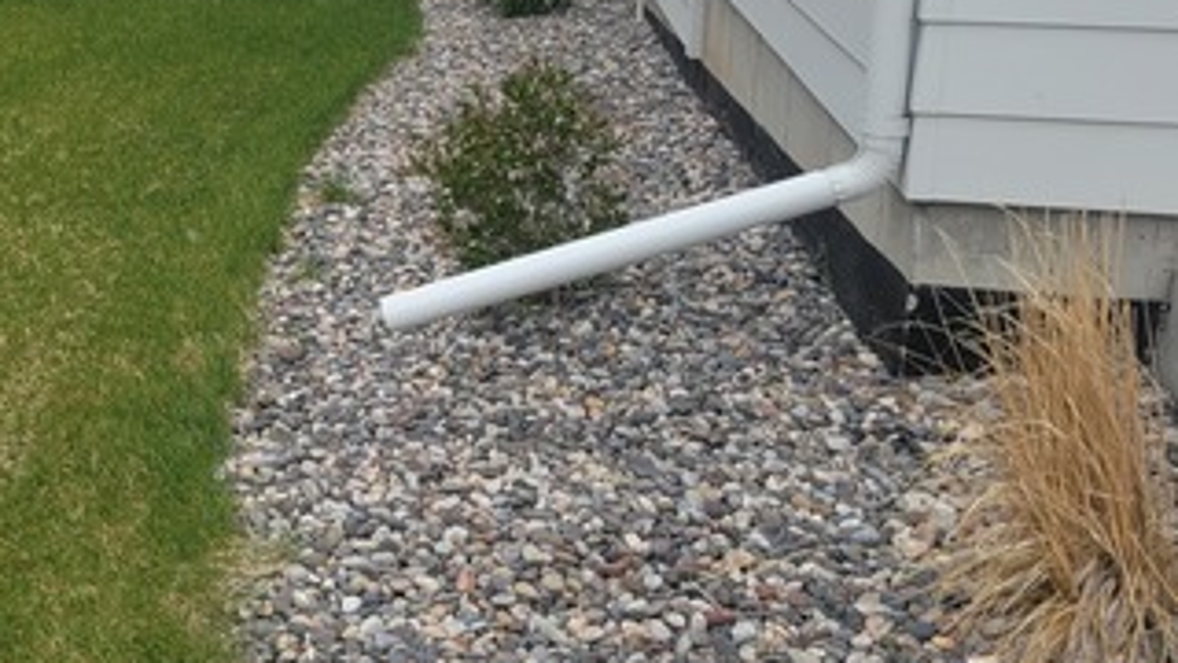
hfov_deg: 33.2
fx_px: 1843
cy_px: 41
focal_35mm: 59
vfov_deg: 19.9
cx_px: 75
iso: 40
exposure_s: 1/973
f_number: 1.8
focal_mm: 5.4
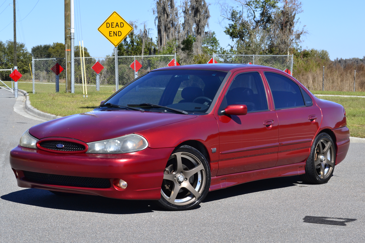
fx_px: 836
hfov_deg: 24.6
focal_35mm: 82
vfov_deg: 16.6
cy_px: 122
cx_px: 182
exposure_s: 1/500
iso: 400
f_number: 11
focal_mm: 55
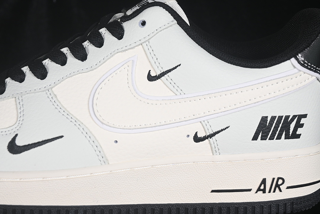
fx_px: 667
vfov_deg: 18.2
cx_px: 160
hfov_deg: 27.0
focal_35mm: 75
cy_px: 107
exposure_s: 1/80
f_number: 7.1
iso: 160
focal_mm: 50
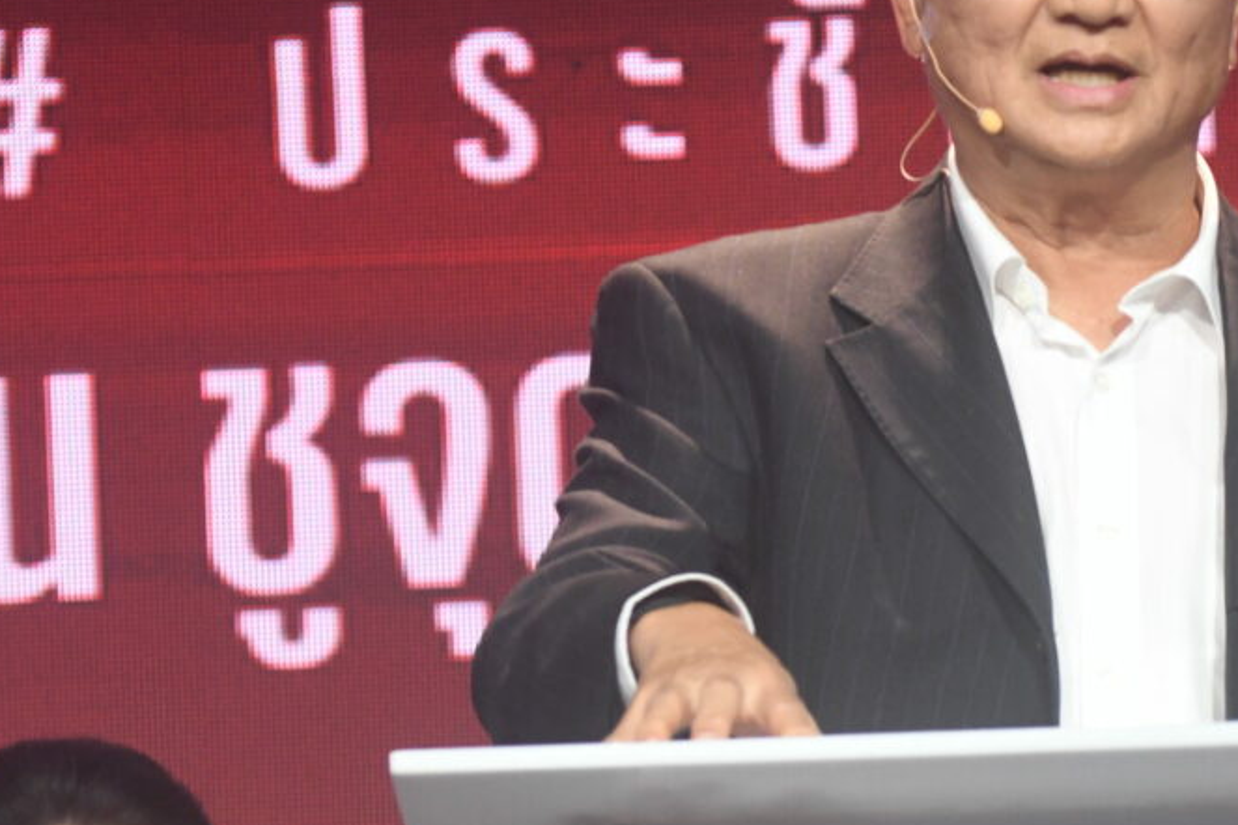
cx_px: 1064
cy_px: 405
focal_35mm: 543
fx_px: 18672
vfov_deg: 2.5
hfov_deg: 3.8
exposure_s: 1/250
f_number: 8
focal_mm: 200
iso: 2000
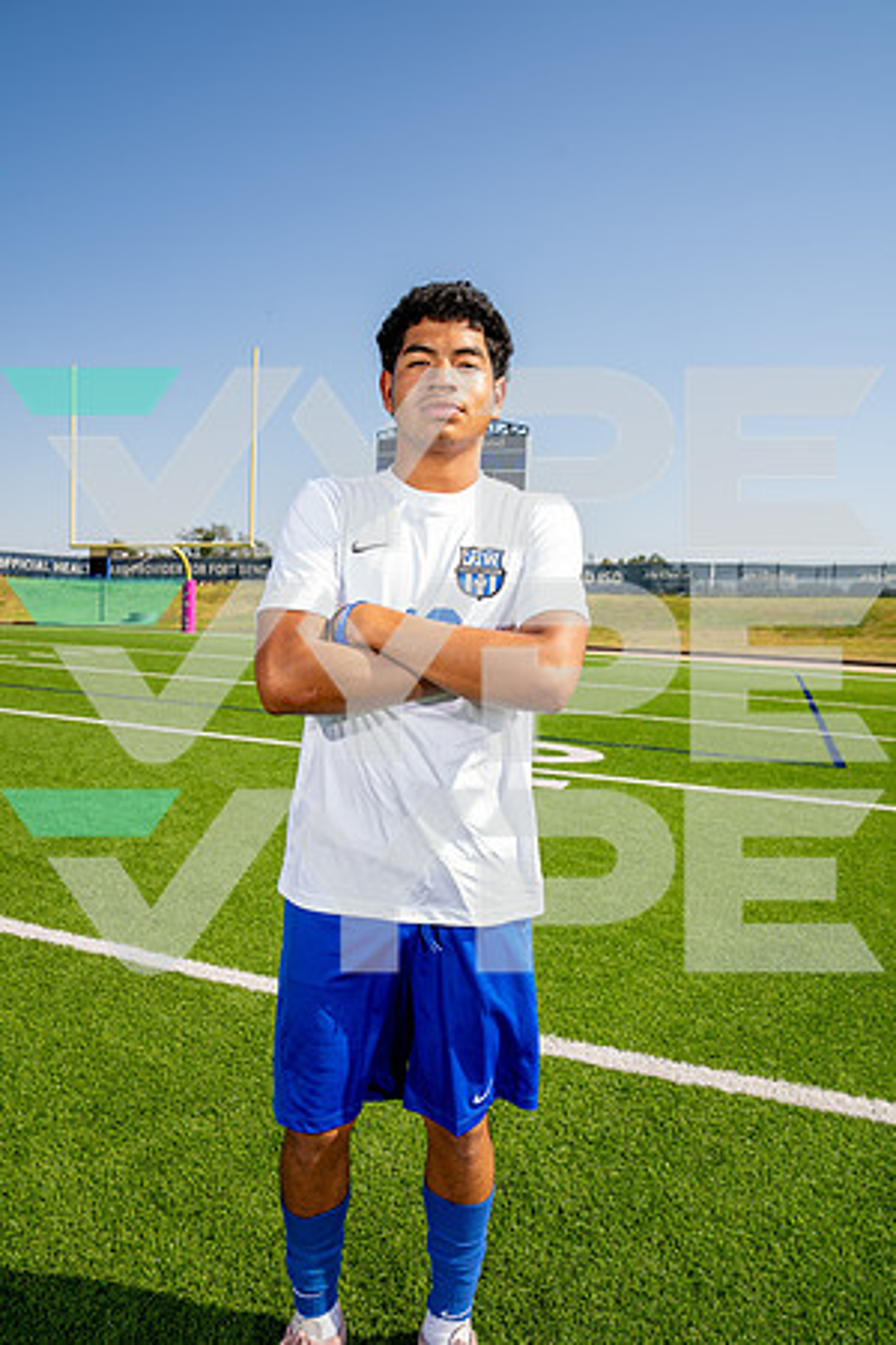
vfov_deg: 73.7
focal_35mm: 24
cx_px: 448
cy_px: 672
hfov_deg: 53.1
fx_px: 896
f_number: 7.1
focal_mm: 24
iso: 50
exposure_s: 1/125
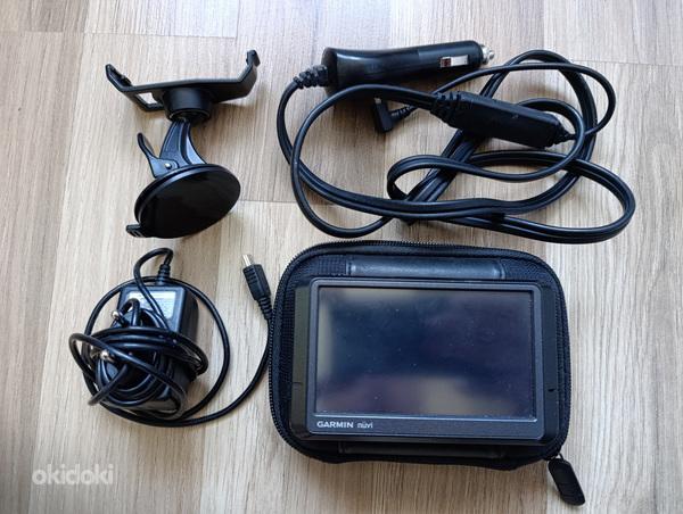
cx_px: 342
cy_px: 257
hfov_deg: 73.8
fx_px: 455
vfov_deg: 59.0
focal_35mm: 23
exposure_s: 1/33.3
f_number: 1.6
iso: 1250
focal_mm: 6.14
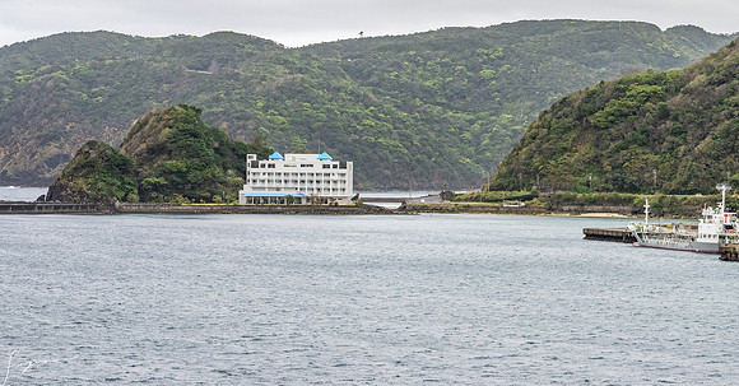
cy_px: 221
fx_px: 2119
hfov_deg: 19.7
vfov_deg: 10.4
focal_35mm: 110
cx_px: 536
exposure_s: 1/200
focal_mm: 70
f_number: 8
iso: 1400
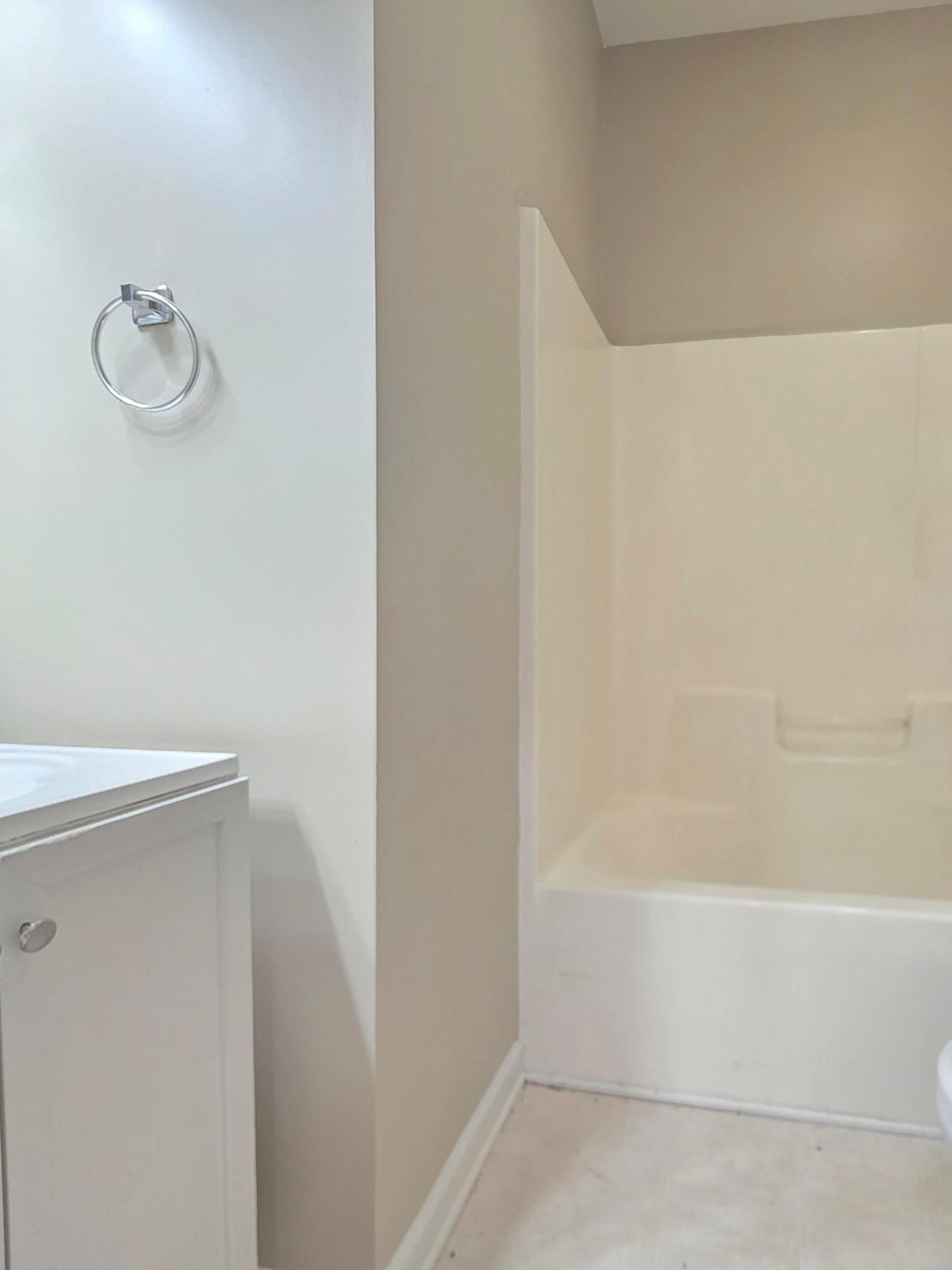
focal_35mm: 18
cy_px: 658
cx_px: 633
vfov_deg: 87.7
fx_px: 660
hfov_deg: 69.6
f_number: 1.9
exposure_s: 1/60
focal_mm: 2.2
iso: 200
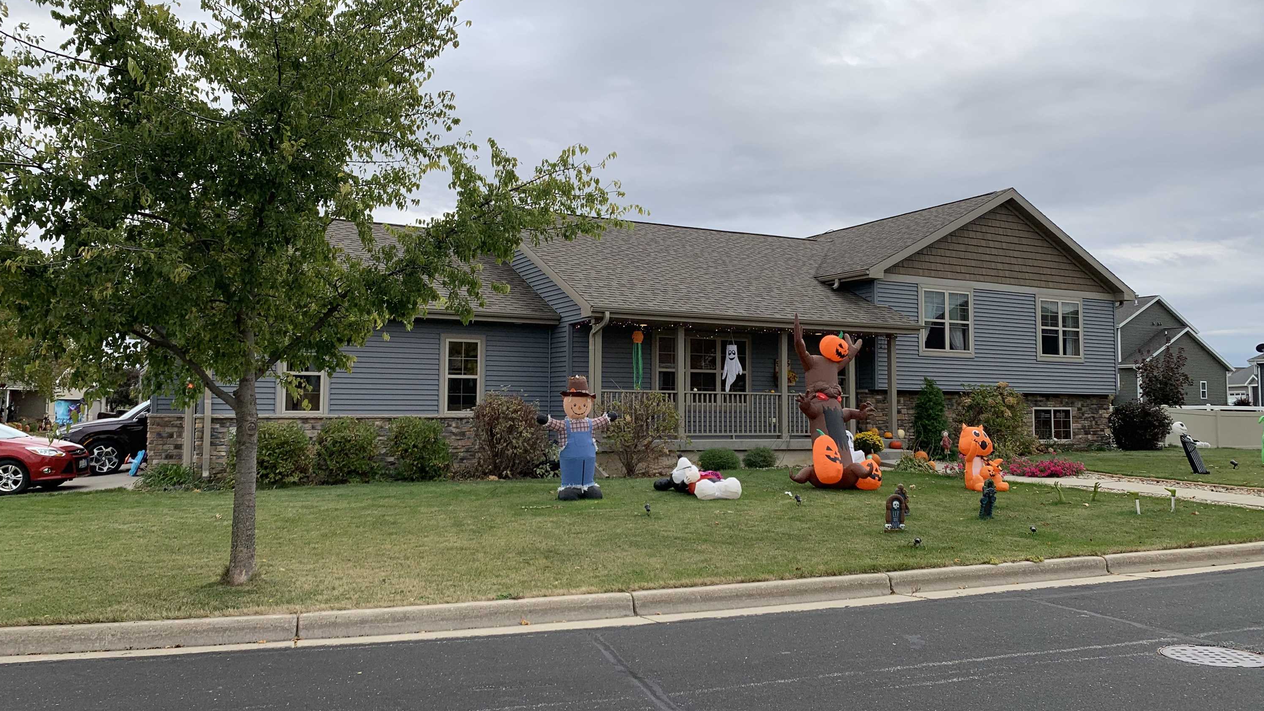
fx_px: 972
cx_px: 634
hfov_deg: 66.1
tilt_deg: +3.7
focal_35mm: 29
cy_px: 346
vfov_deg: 40.2
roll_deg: -0.2
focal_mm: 4.25
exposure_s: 1/1176
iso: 25
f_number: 1.8
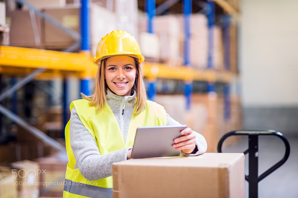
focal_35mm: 85
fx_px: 703
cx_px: 149
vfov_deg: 16.1
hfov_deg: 23.9
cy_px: 99
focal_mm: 85
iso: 2000
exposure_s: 1/200
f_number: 1.8
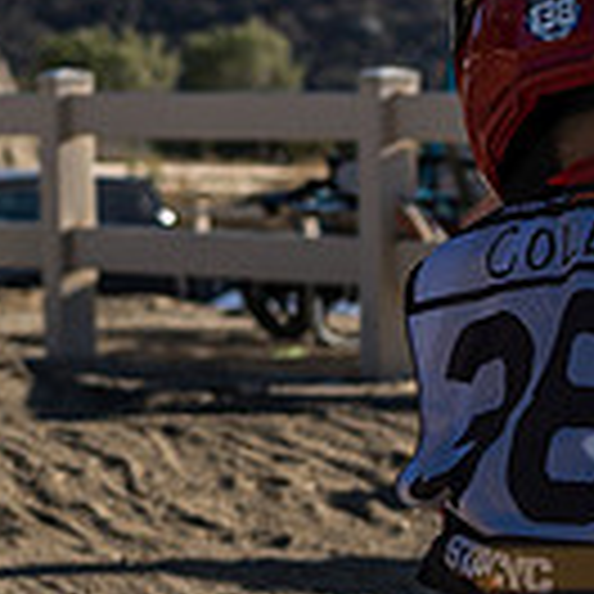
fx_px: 5436
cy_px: 479
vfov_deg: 6.2
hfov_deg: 6.2
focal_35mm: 280
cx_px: 945
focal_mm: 50
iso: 125
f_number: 4
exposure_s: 1/2000
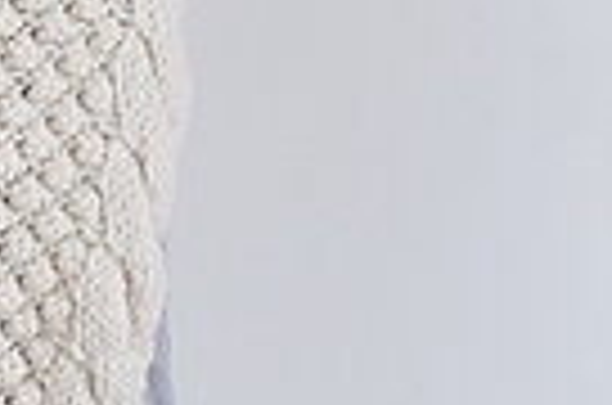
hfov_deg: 9.8
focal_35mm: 203
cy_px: 227
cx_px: -369
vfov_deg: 6.7
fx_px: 3443
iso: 200
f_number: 4
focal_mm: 28
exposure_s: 1/60
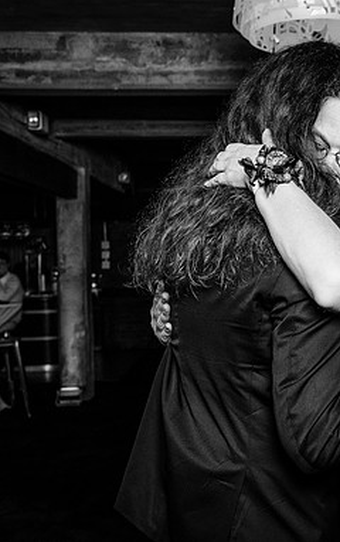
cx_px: 286
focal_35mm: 54
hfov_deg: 23.6
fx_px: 799
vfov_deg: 37.5
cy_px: 270
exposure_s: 1/200
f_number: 5.6
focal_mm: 35
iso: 2000
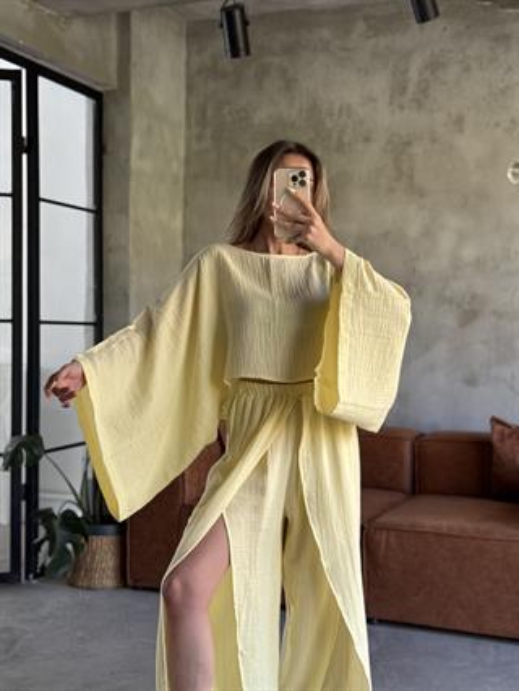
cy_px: 346
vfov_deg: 39.6
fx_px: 959
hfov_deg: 30.3
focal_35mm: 48
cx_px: 260
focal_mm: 6.76
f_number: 1.78
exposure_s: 1/73
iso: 100
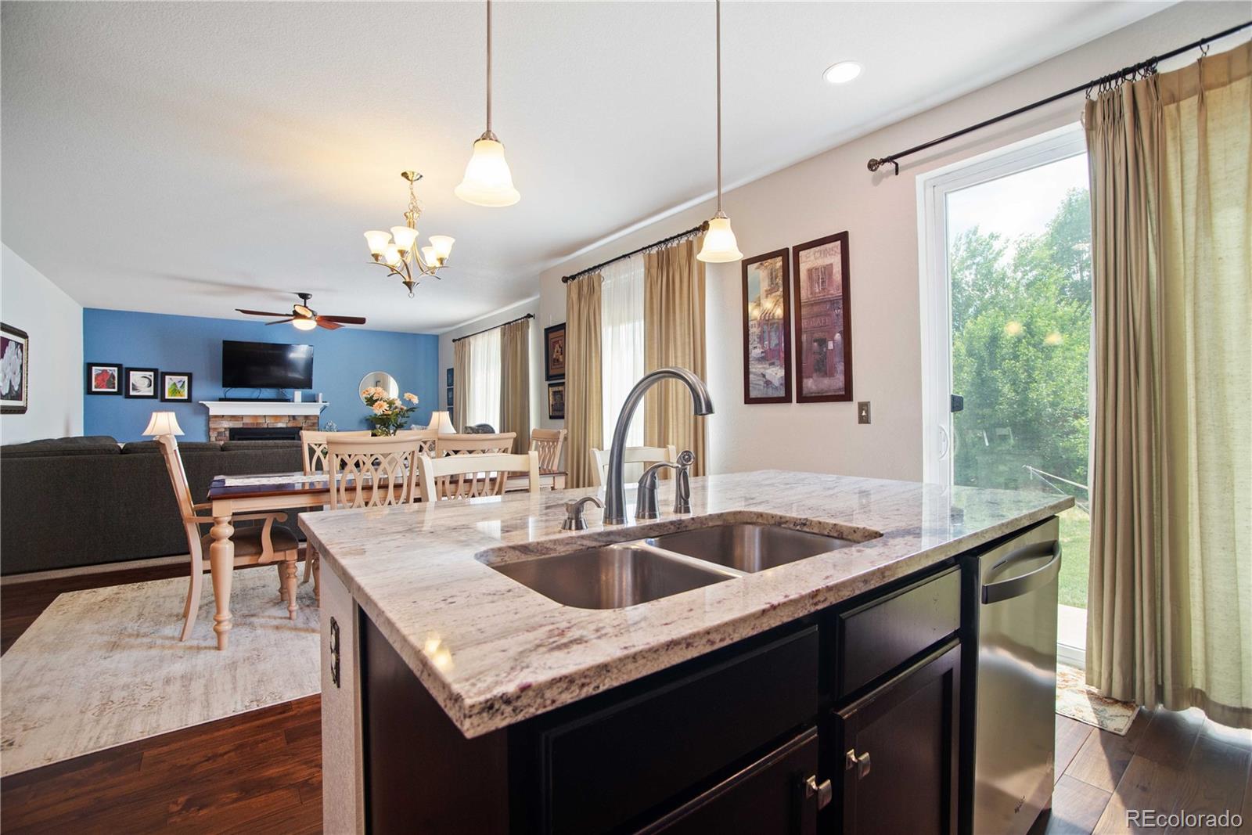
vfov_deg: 77.3
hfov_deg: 100.4
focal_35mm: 15
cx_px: 626
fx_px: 522
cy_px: 418
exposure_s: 1/30
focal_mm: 15
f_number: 9
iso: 640
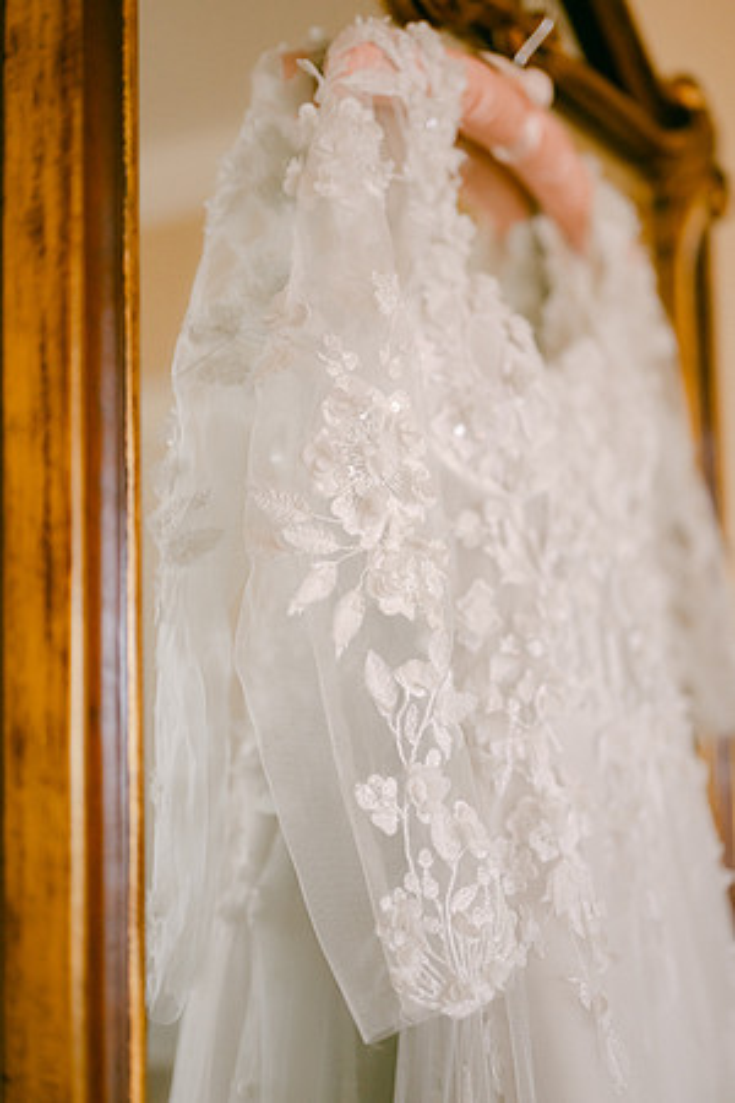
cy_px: 552
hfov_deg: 27.0
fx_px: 1531
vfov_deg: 39.6
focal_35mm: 50
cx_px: 368
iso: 800
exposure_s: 1/1000
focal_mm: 50
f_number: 1.8
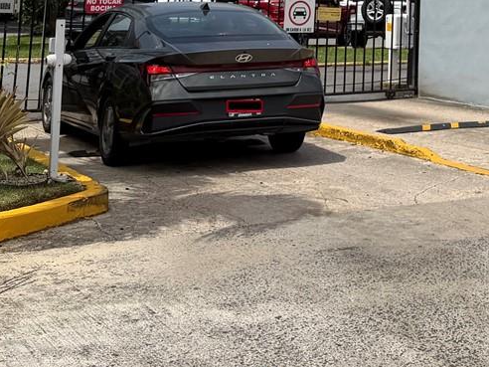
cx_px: 474
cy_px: -216
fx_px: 1102
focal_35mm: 78
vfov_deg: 16.8
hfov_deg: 24.1
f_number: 1.78
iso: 80
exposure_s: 1/6711
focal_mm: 6.76
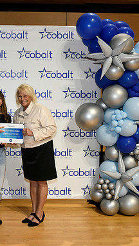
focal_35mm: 46
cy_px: 122
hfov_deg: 24.9
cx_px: 5
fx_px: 301
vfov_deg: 44.6
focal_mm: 29
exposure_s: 1/60
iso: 1600
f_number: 8
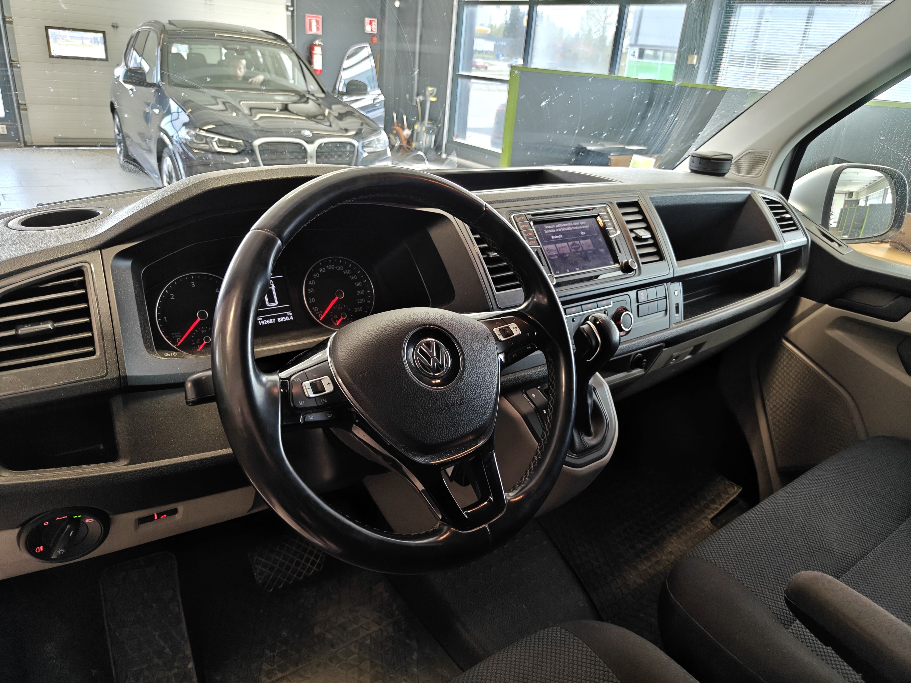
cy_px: 342
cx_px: 456
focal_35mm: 24
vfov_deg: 56.8
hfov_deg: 71.6
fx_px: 632
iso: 200
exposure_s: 1/56
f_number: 1.8
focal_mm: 5.59
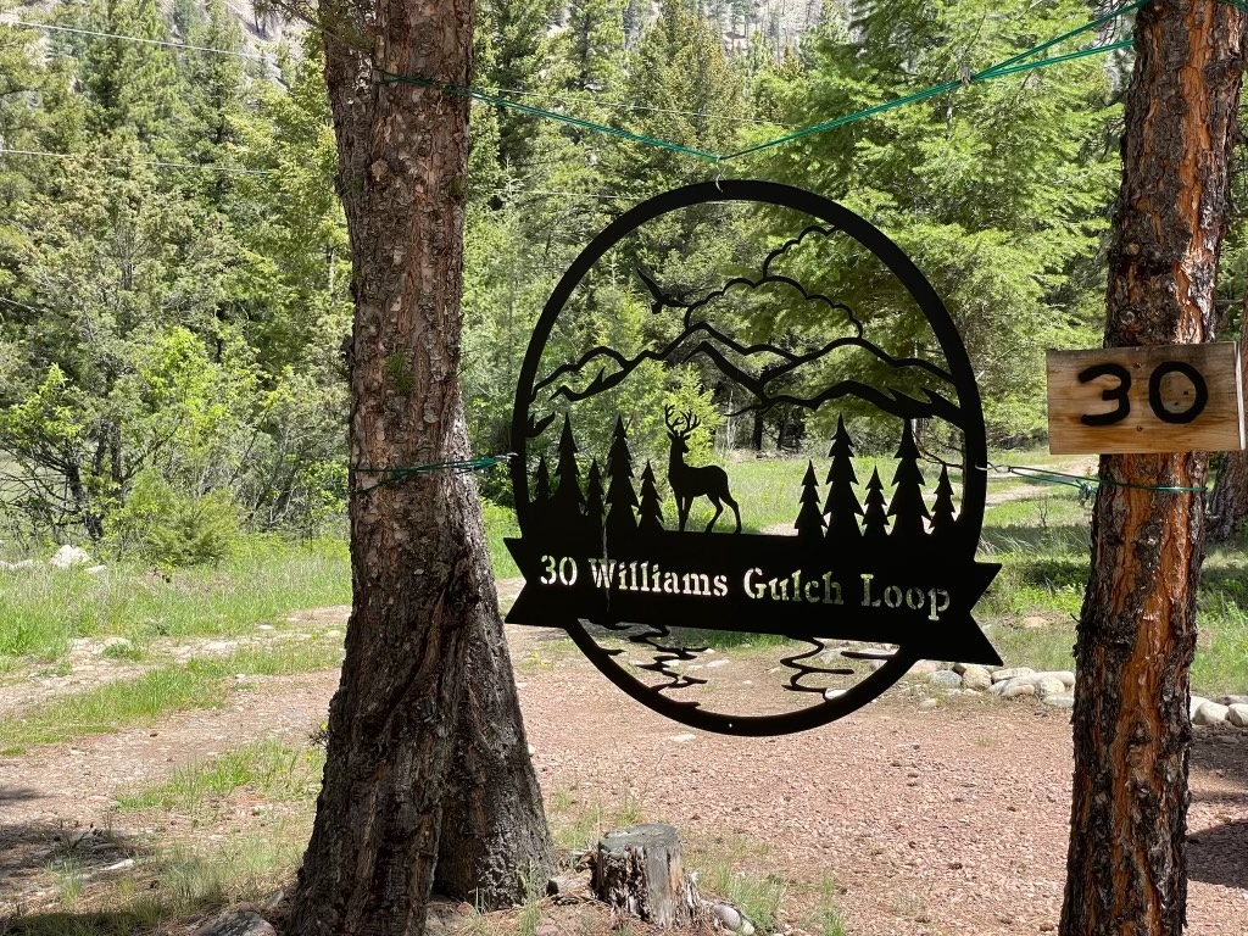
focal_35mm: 52
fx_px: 1875
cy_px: 468
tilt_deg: -0.4
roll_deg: -0.2
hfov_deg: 36.8
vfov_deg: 28.0
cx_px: 624
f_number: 2
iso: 25
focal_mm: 6
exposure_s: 1/516
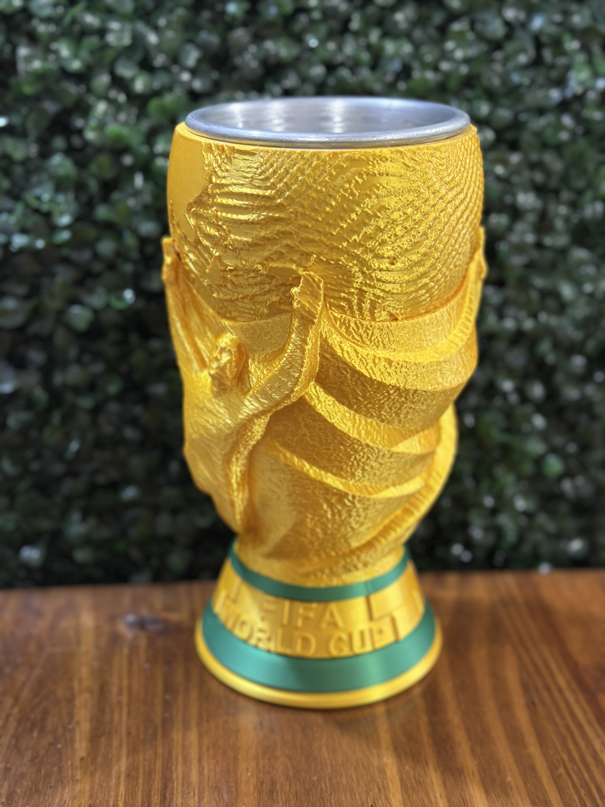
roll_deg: -0.6
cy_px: 404
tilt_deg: -20.4
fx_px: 1119
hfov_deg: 30.3
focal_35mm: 48
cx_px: 302
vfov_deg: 39.7
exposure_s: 1/33
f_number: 1.78
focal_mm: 6.86
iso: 320
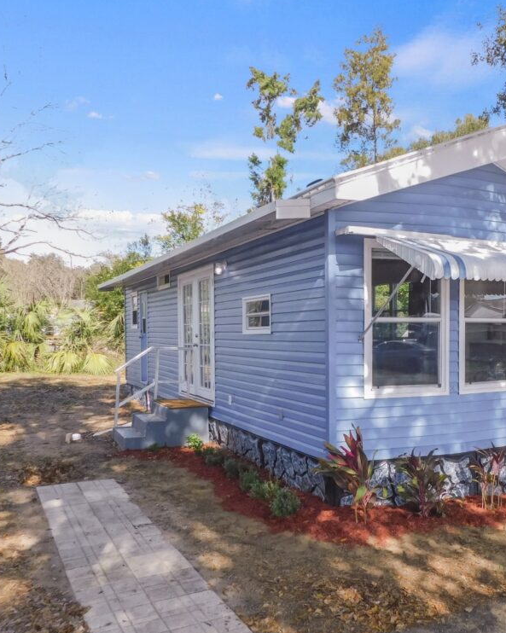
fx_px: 581
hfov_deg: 46.5
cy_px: 318
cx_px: 331
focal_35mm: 31
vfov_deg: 57.2
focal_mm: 4
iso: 125
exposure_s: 1/640
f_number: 3
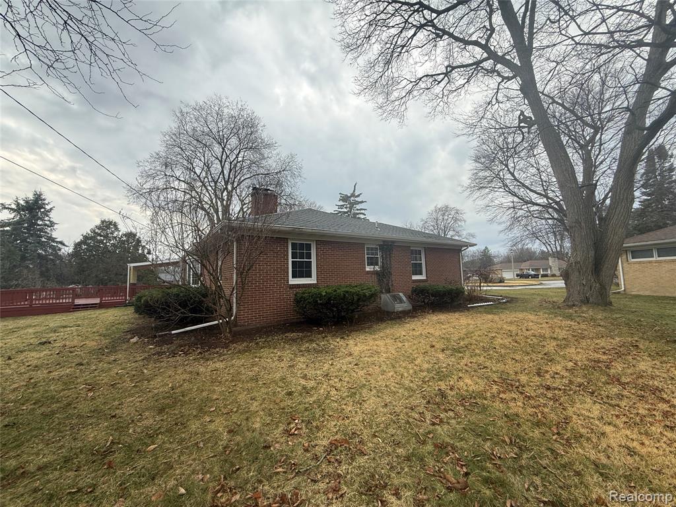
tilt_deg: +5.8
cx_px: 338
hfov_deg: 102.1
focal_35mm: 14
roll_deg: +1.1
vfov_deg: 85.7
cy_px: 254
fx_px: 273
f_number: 2.2
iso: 50
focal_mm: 2.22
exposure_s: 1/734
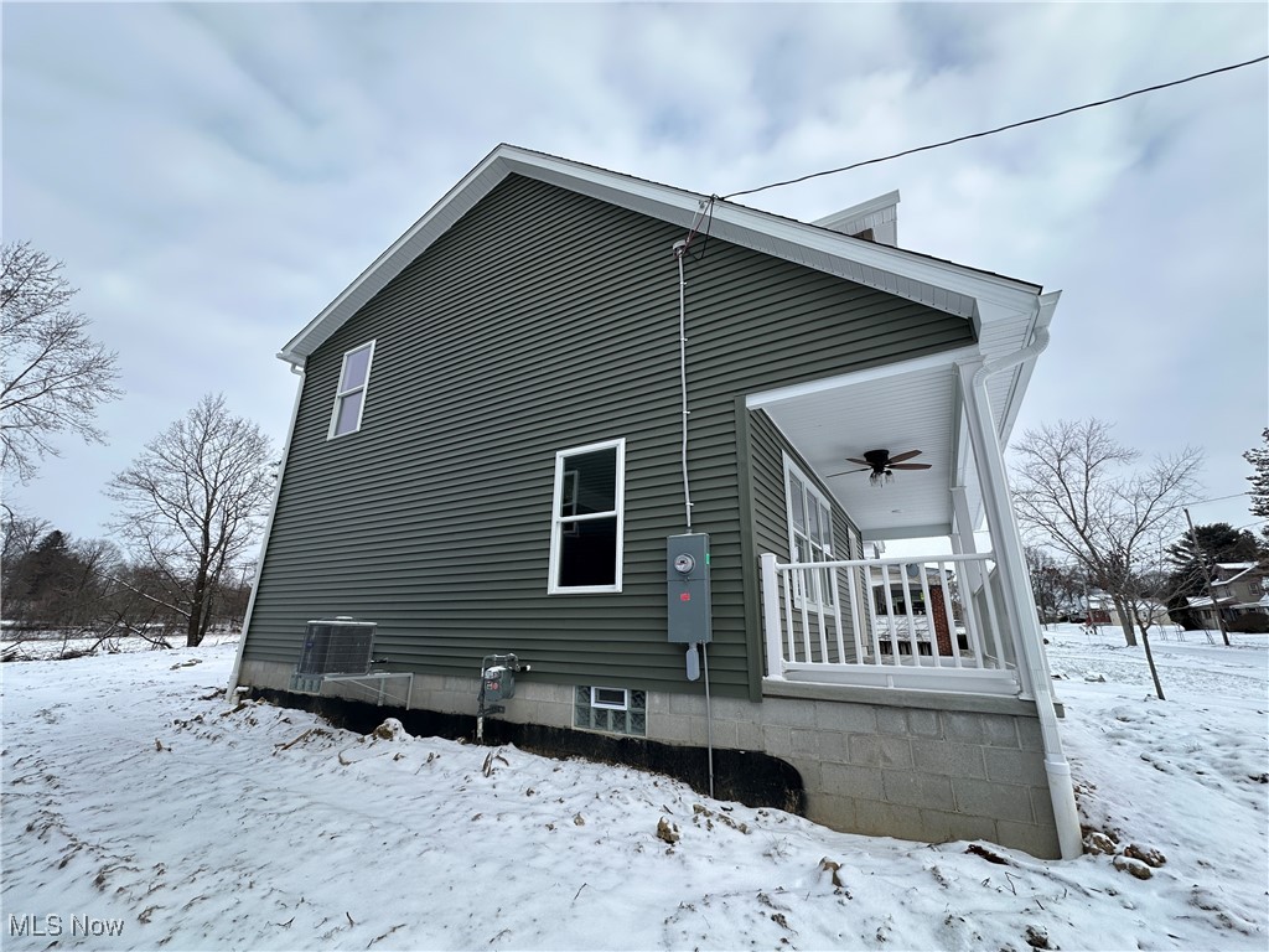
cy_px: 476
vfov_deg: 85.7
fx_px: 513
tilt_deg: +19.2
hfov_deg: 102.1
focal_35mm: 14
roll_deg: -2.1
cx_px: 634
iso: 40
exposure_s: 1/498
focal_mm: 2.22
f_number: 2.2
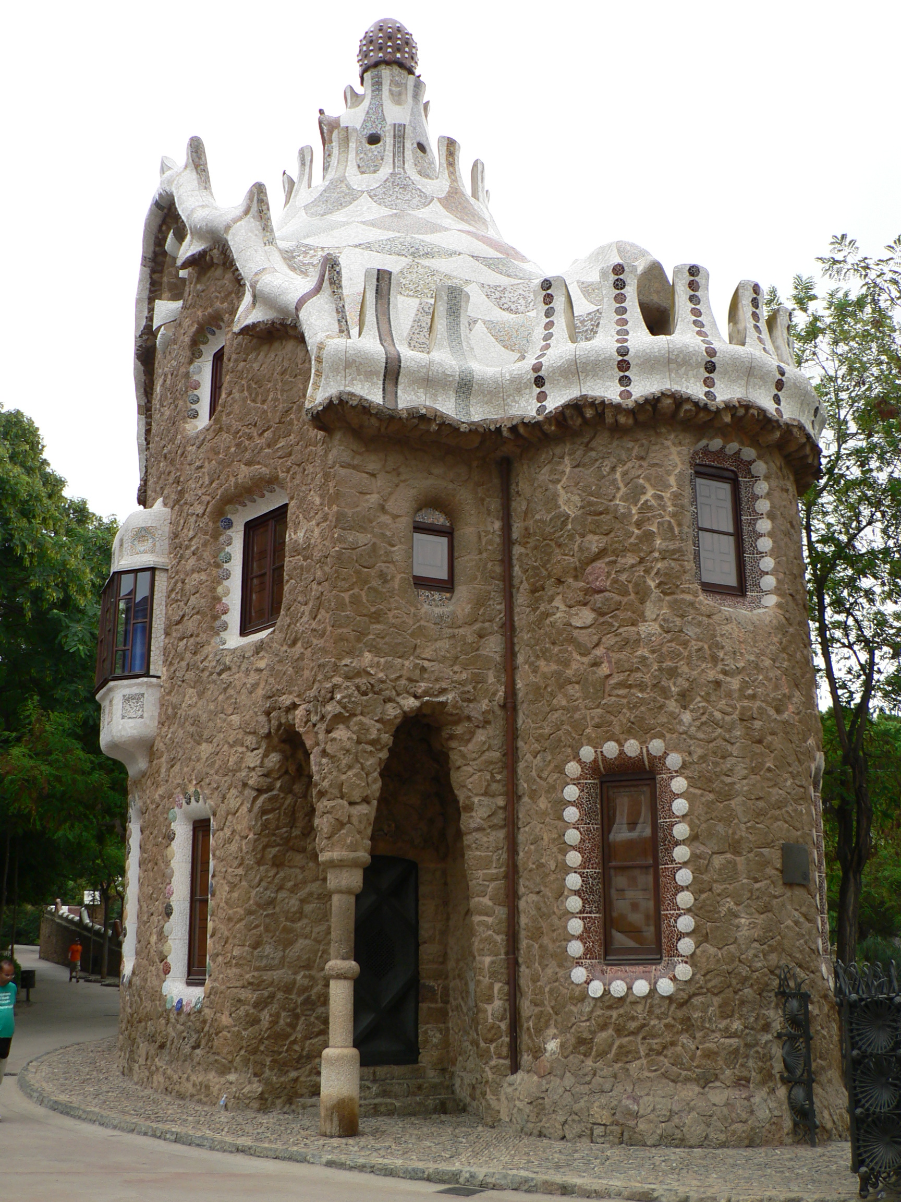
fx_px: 1215
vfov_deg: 52.6
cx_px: 450
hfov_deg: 40.7
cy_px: 601
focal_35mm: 35
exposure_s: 1/100
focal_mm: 6
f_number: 3.2
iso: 64
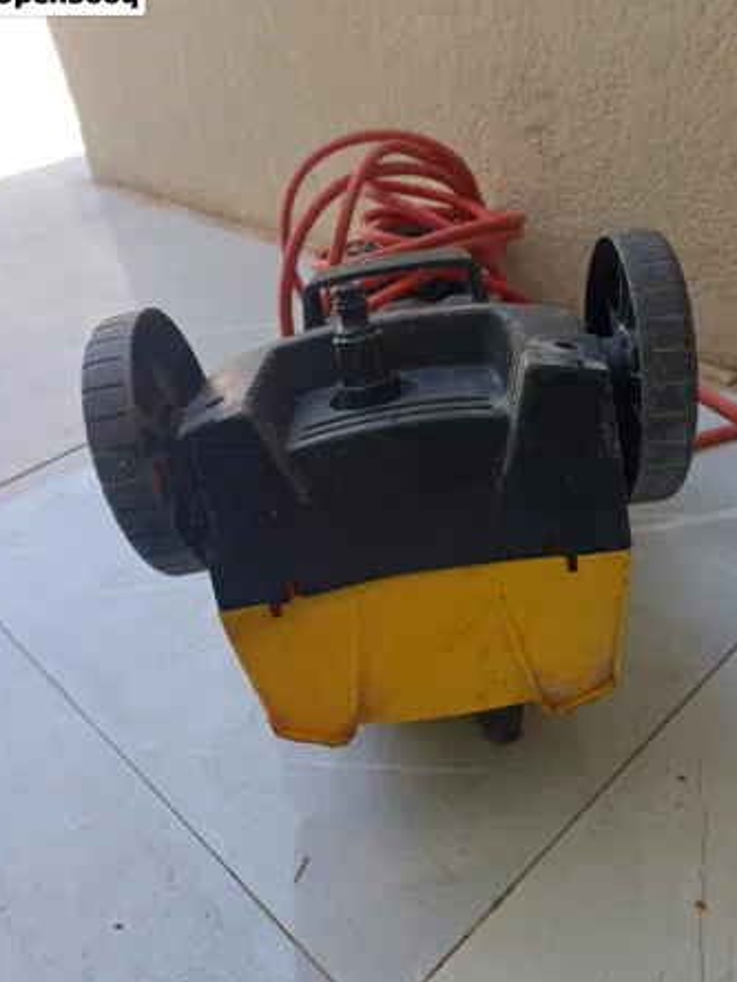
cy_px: 516
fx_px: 852
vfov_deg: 59.9
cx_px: 418
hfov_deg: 46.7
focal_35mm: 30
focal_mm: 4.65
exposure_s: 1/100
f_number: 1.8
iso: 50
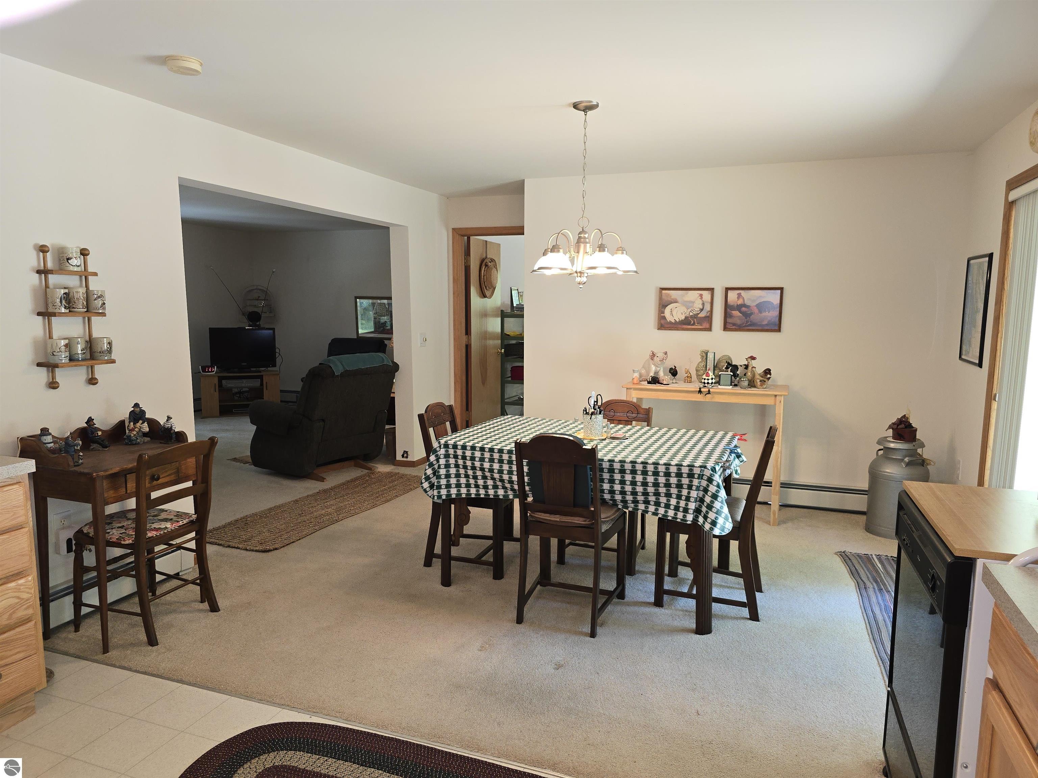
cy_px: 389
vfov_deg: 58.9
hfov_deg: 73.9
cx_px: 519
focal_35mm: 23
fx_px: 690
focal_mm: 6.3
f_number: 1.7
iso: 100
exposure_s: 1/30
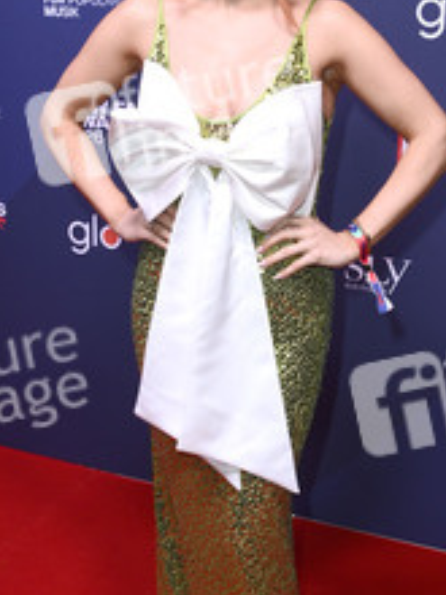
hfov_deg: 24.0
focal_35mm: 61
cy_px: 257
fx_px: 1048
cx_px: 243
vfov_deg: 31.6
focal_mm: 35
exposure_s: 1/250
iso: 1000
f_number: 5.6
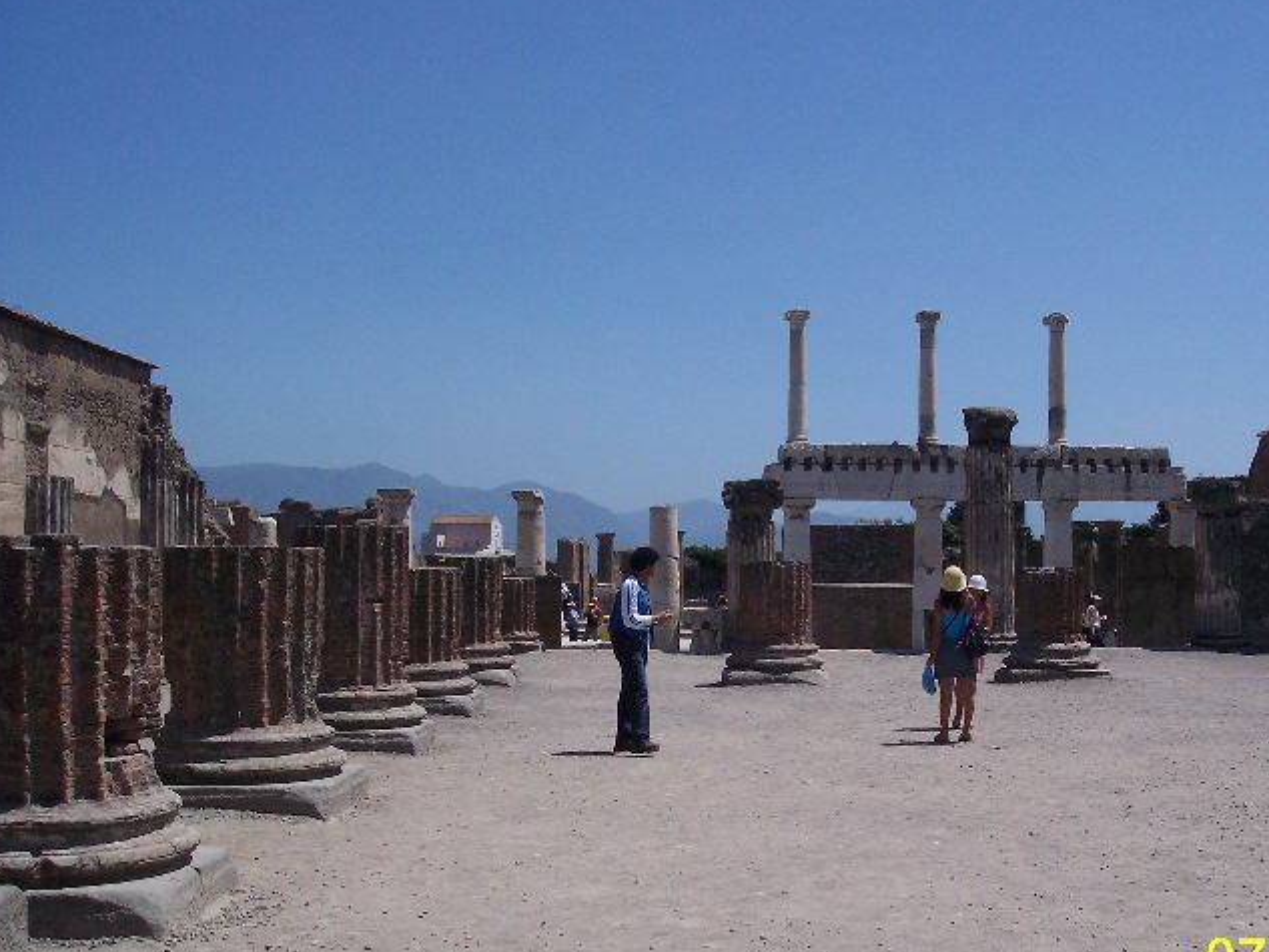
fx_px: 1760
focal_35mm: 48
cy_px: 511
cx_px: 794
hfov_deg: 39.4
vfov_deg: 30.3
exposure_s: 1/1000
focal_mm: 8
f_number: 4.8
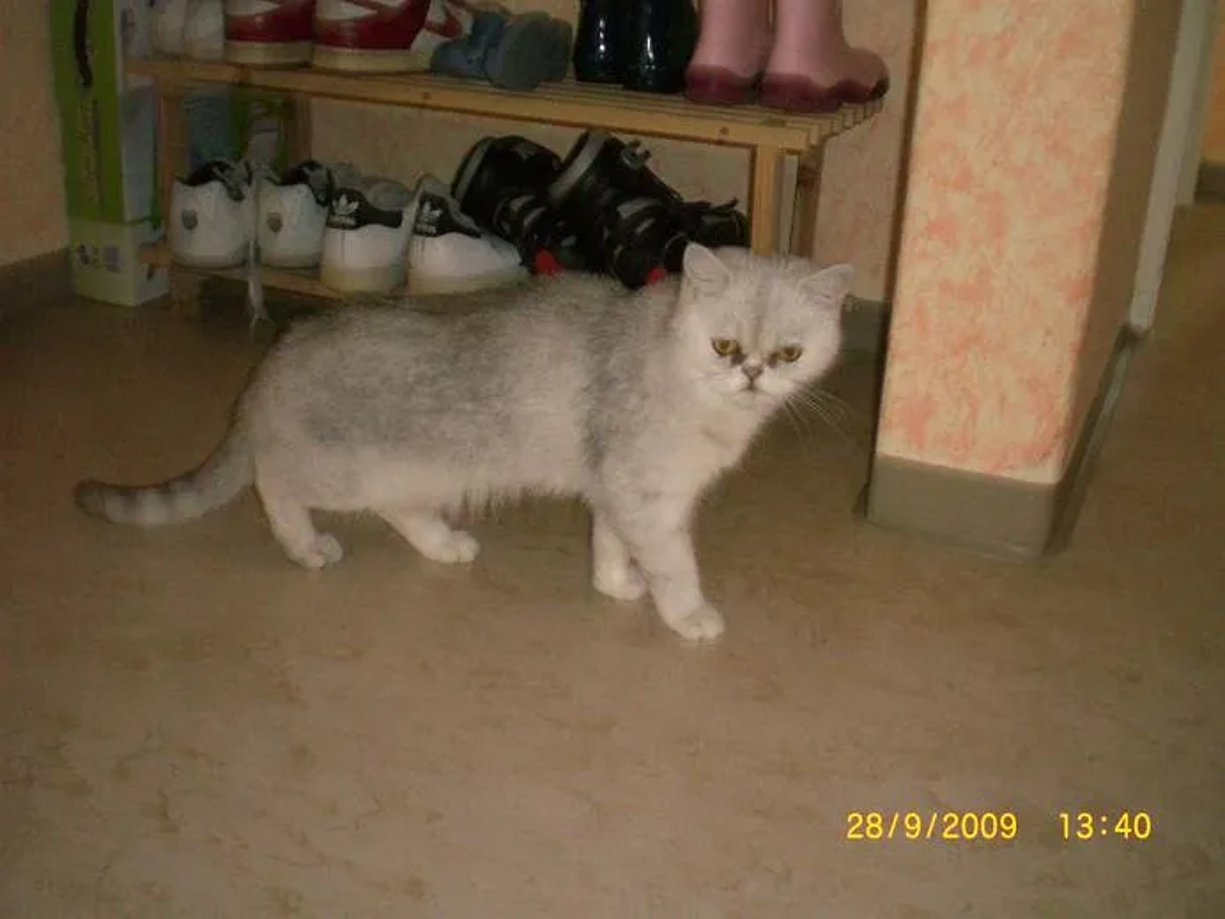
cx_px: 612
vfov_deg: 37.7
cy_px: 460
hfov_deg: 49.0
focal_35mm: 38
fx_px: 1345
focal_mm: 6.3
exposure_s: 1/30
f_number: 3.1
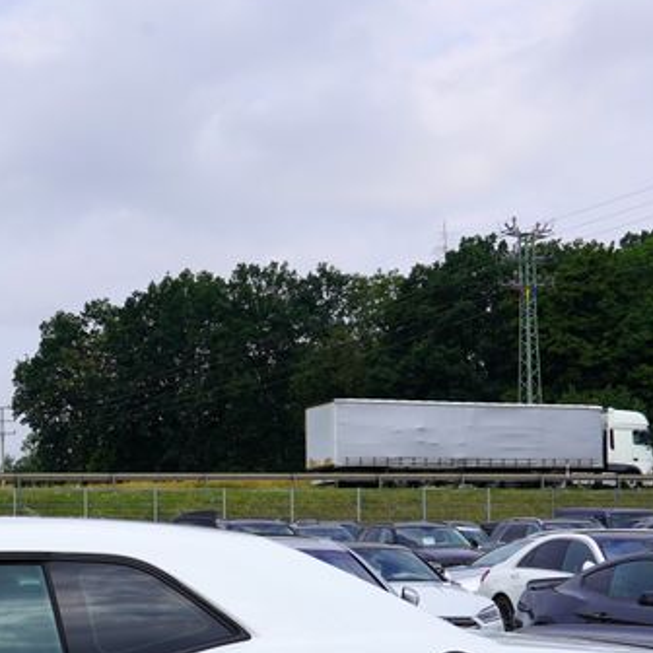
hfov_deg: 25.0
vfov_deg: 27.1
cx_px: -132
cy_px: 538
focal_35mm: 62
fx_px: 1323
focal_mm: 24
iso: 100
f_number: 10
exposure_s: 1/200
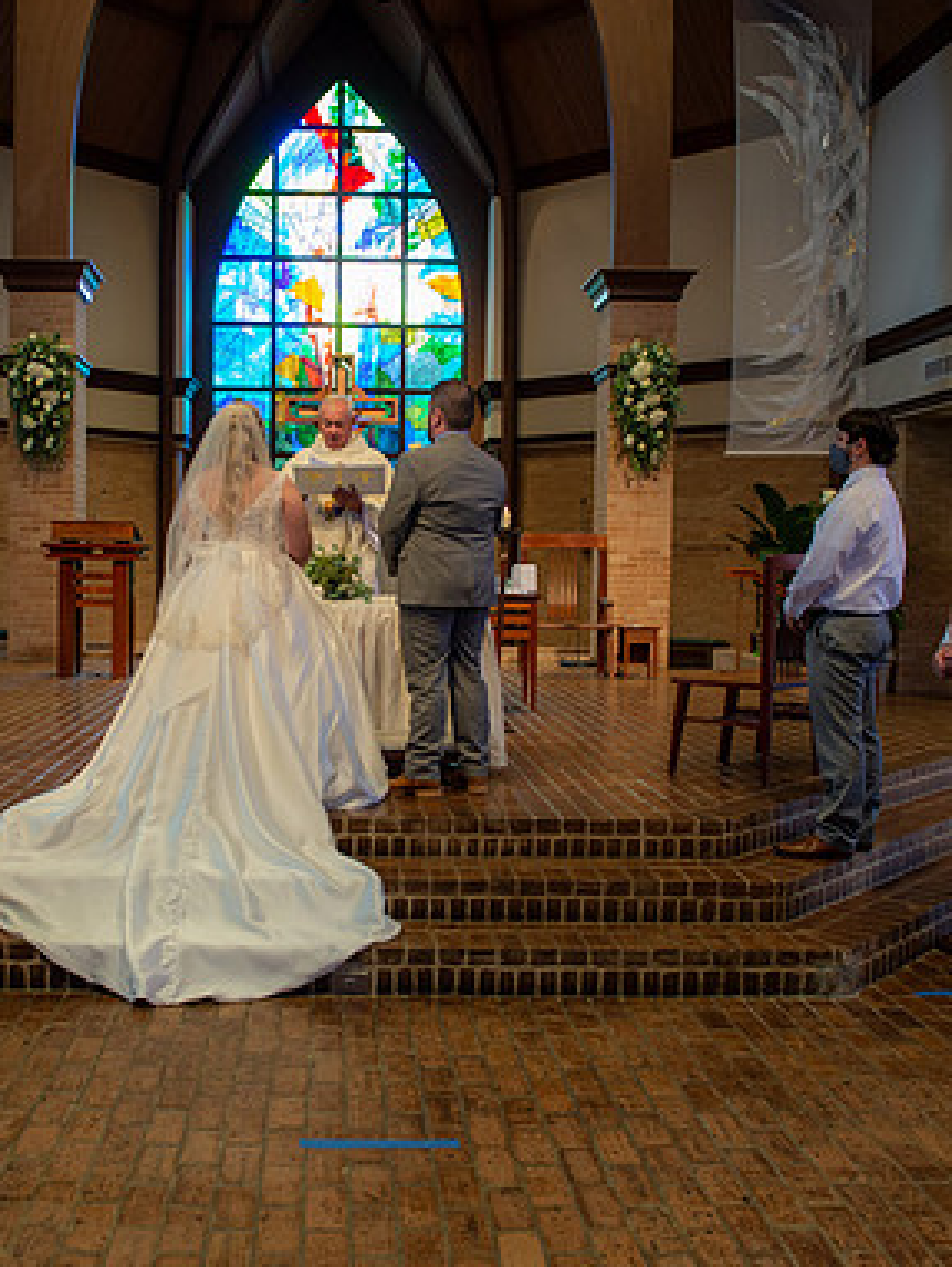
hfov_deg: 40.4
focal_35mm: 35
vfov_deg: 52.6
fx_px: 1282
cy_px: 634
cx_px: 348
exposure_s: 1/80
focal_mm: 24
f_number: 4
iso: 1250
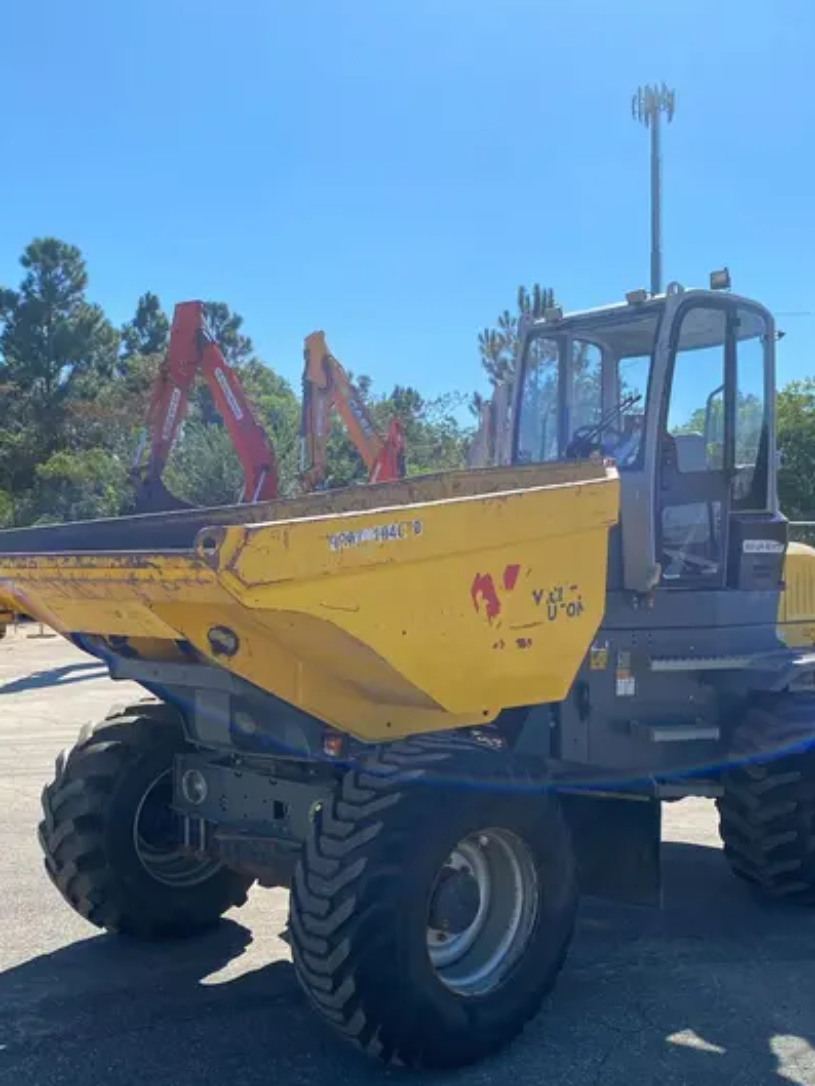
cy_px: 635
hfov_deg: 39.7
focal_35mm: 36
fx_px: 1130
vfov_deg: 51.1
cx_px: 415
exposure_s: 1/3040
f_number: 1.8
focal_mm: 4.25
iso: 32
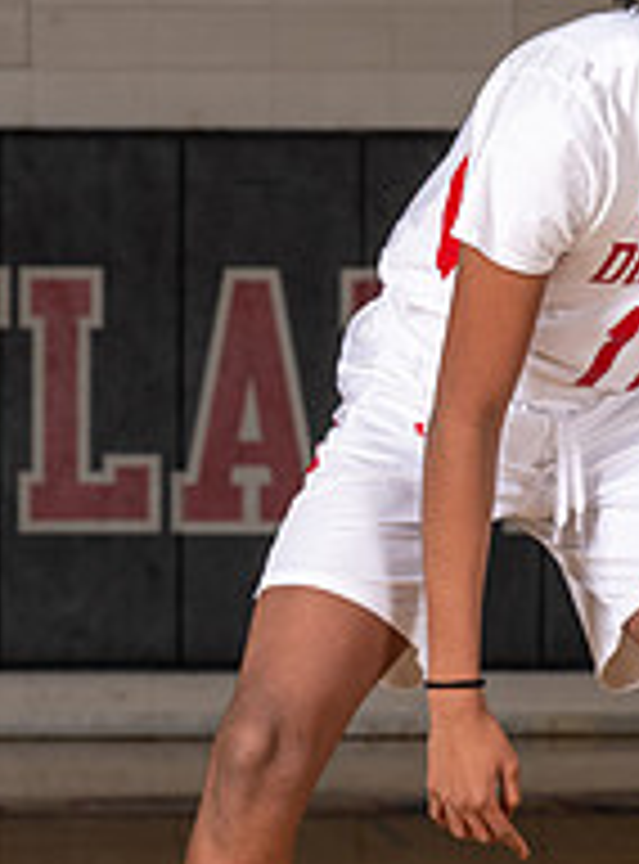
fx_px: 6408
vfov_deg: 7.7
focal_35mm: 258
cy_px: 247
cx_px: 428
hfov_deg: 5.7
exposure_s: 1/125
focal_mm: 70
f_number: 6.3
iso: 250
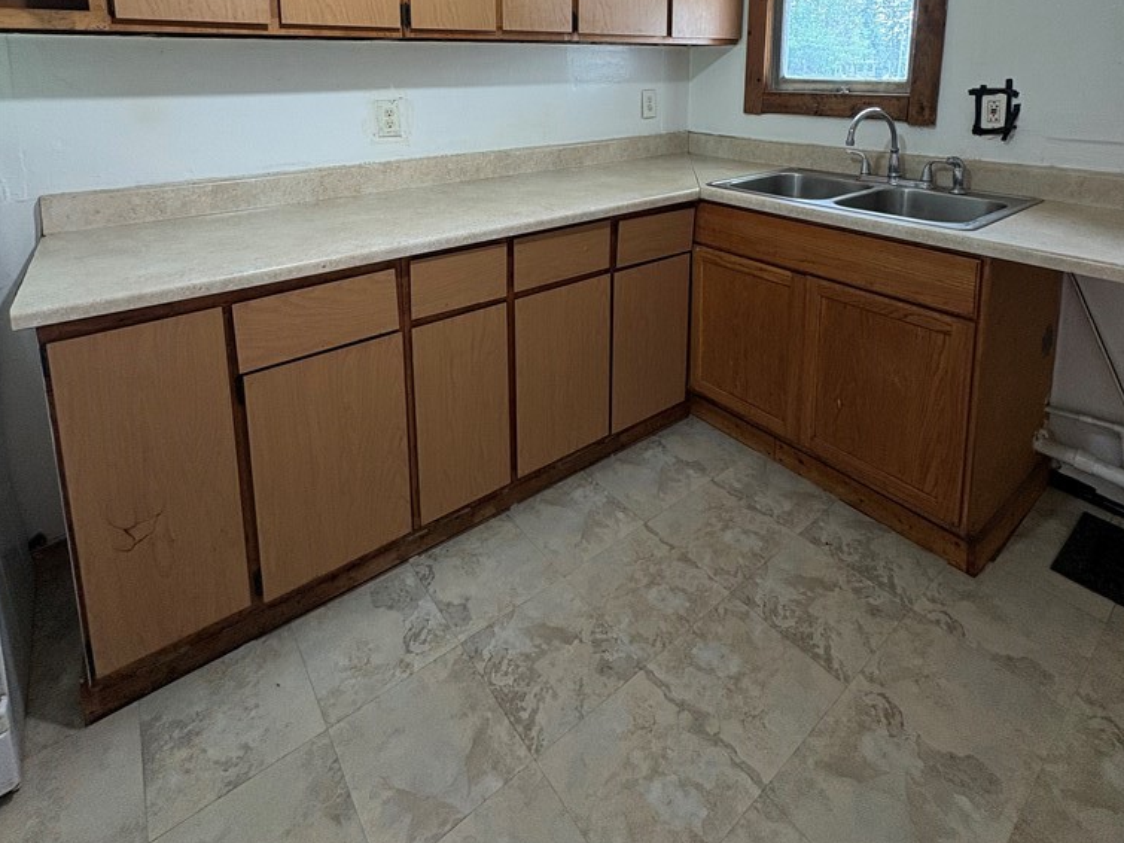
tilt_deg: -9.0
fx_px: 617
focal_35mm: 19
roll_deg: +1.0
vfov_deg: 62.4
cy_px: 159
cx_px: 566
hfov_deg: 84.7
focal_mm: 2.22
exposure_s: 1/60
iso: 125
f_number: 2.2
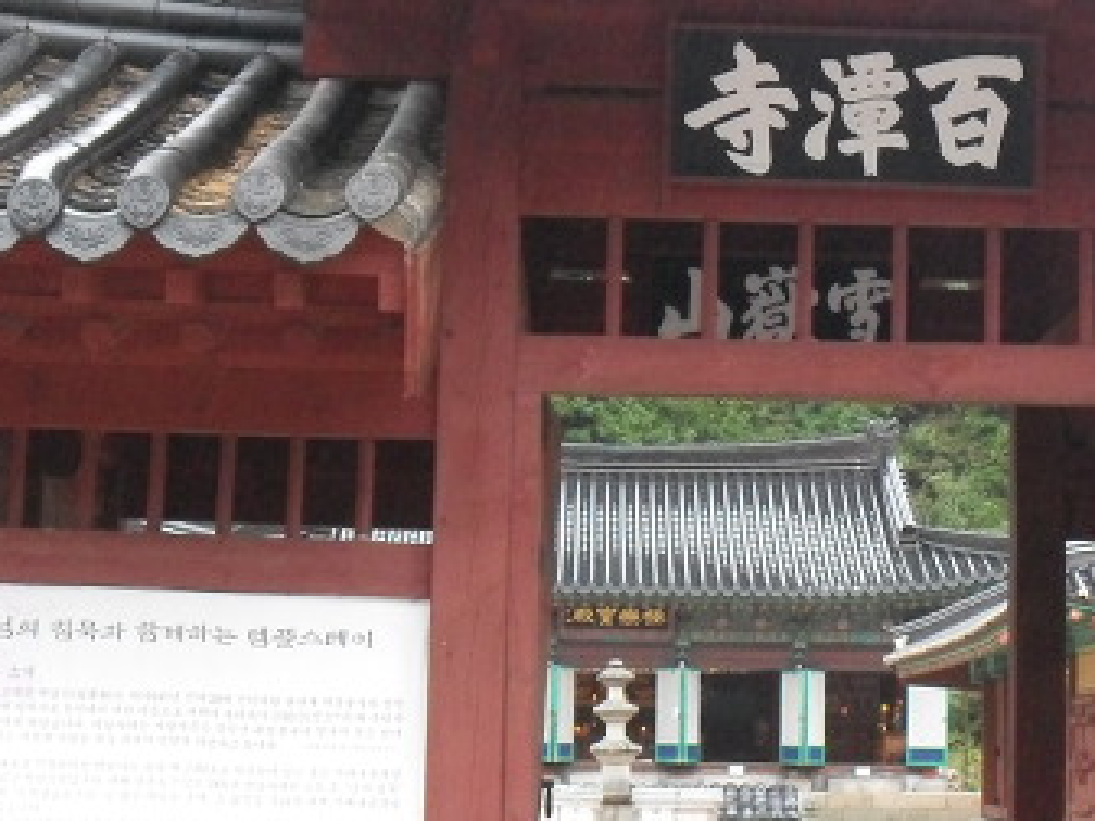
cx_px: 875
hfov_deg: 18.7
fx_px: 3290
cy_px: 425
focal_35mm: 104
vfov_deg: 14.2
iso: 320
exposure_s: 1/45
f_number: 3.4
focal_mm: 9.9
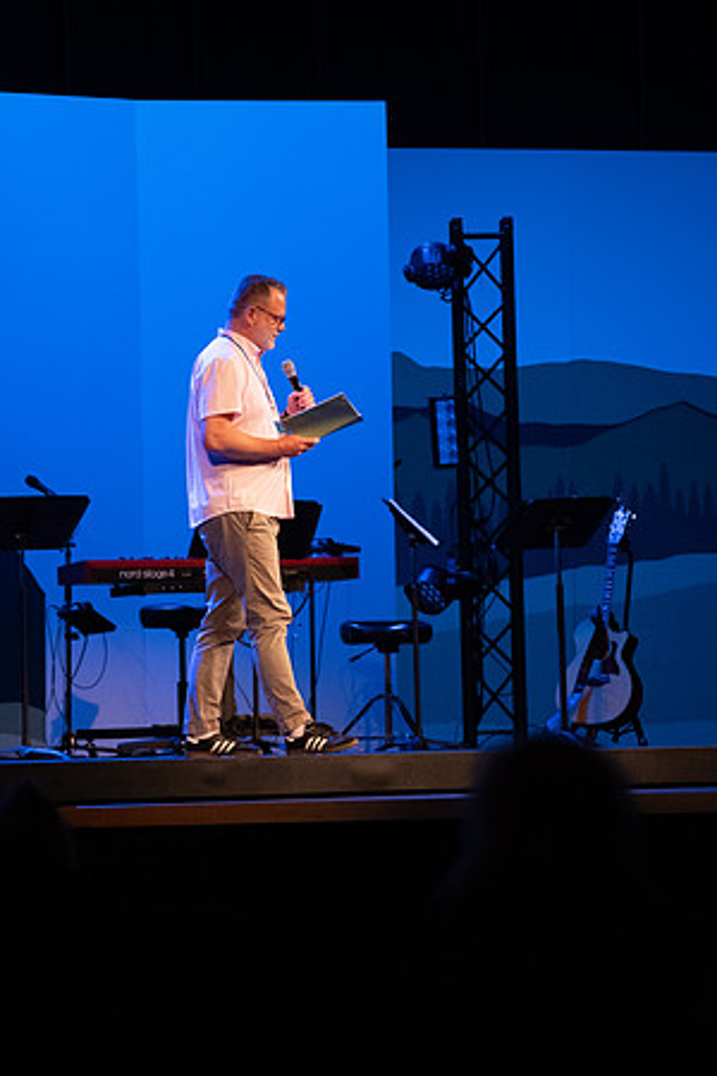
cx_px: 358
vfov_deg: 7.0
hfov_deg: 4.7
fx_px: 8783
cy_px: 538
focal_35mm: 294
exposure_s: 1/300
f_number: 4
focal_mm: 196
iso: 5000
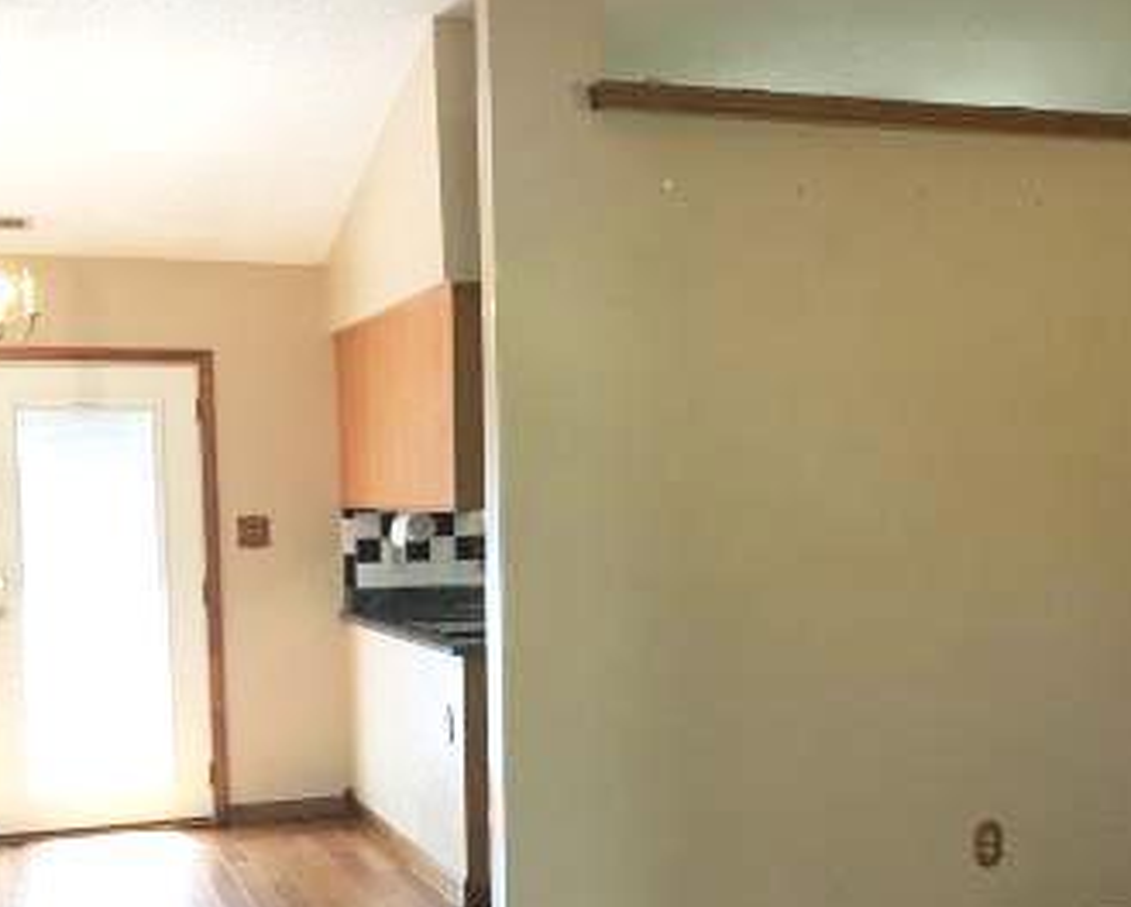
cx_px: 770
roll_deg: +1.1
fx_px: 1843
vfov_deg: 27.5
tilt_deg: -1.1
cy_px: 591
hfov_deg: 33.8
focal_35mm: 55
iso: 32
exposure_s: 1/15
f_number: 2.2
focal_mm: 4.15
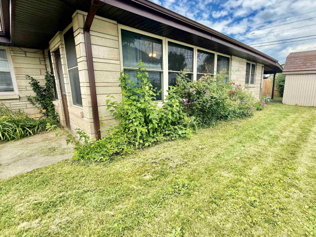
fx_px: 155
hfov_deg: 90.5
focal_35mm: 17
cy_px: 113
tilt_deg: -9.9
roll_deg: +0.5
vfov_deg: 74.7
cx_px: 178
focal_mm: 2.22
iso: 64
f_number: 2.2
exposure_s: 1/559
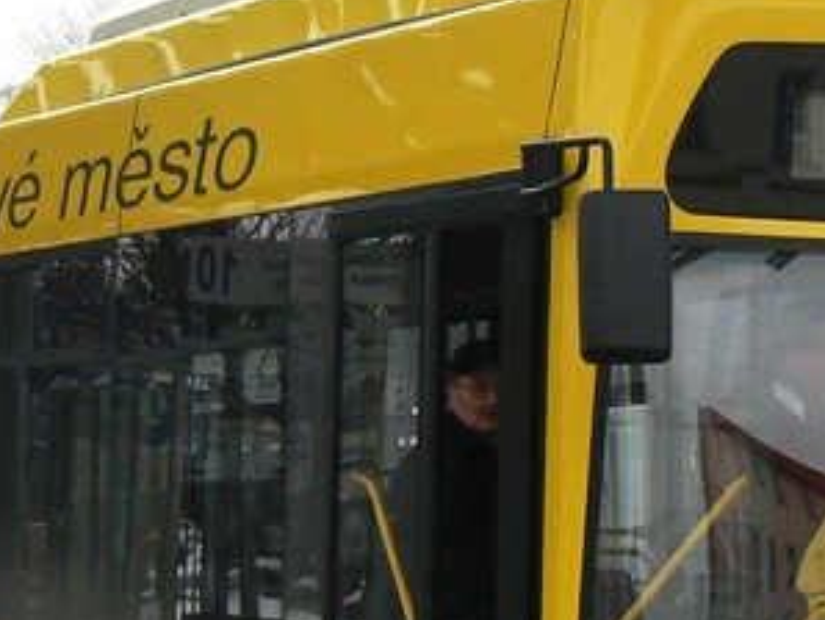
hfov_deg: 10.6
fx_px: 4460
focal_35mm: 187
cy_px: 286
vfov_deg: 8.0
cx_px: 592
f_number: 3.2
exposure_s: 1/400
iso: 200
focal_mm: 10.4
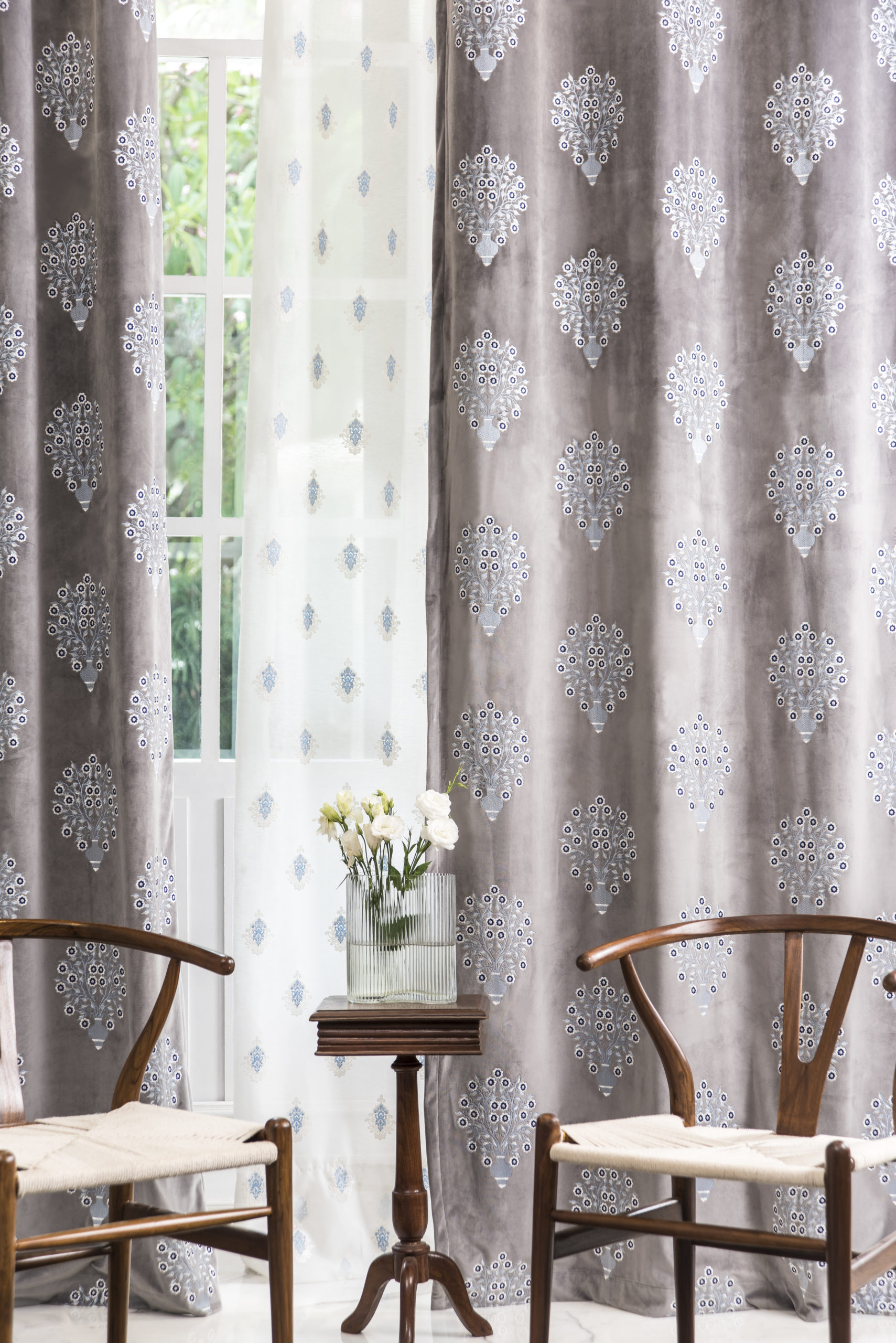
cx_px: 448
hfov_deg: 19.5
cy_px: 672
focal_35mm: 70
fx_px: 2611
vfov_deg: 28.8
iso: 100
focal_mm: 70
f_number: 5.6
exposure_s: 1/15
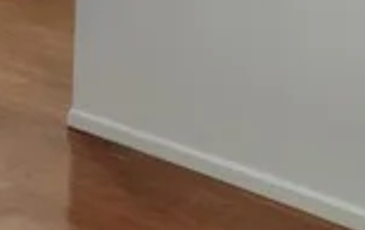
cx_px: -39
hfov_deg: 16.4
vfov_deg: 10.6
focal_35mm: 123
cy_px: 9
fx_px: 1226
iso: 999
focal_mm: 5.56
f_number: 1.8
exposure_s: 1/120
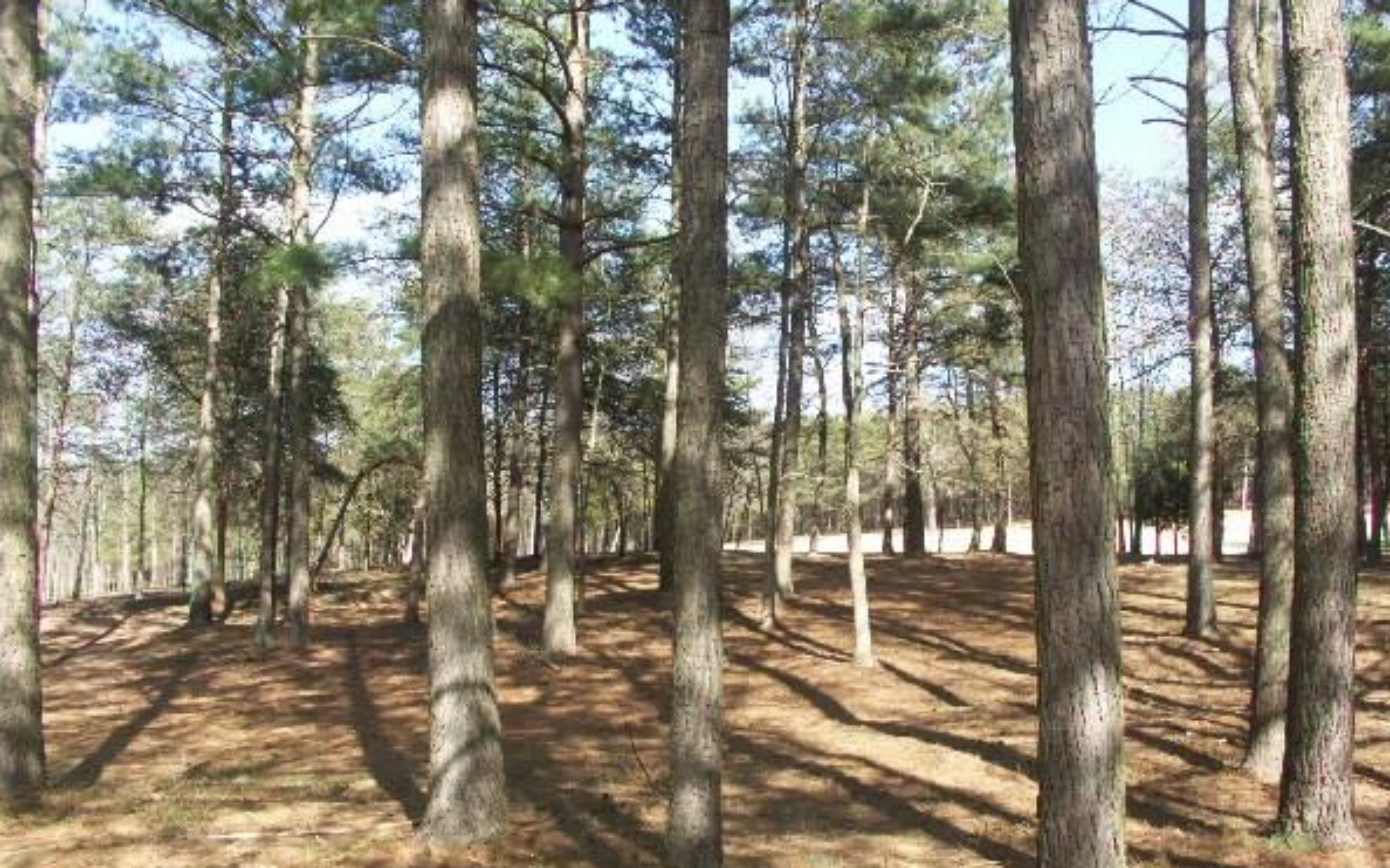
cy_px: 461
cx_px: 730
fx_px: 1212
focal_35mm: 32
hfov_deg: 59.6
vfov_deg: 39.4
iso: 64
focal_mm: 7.21
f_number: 4.5
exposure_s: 1/125
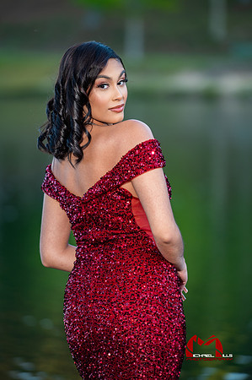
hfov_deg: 7.4
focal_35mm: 185
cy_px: 190
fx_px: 1947
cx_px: 126
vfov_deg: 11.1
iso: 320
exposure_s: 1/200
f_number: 2.8
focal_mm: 185
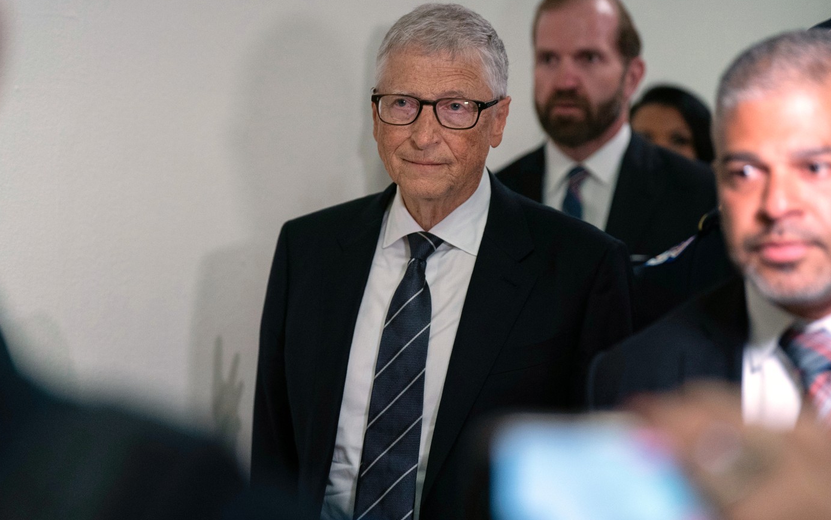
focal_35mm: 107
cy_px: 252
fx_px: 2423
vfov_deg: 12.2
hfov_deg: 19.5
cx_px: 415
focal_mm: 104
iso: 2500
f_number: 3.2
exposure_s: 1/320
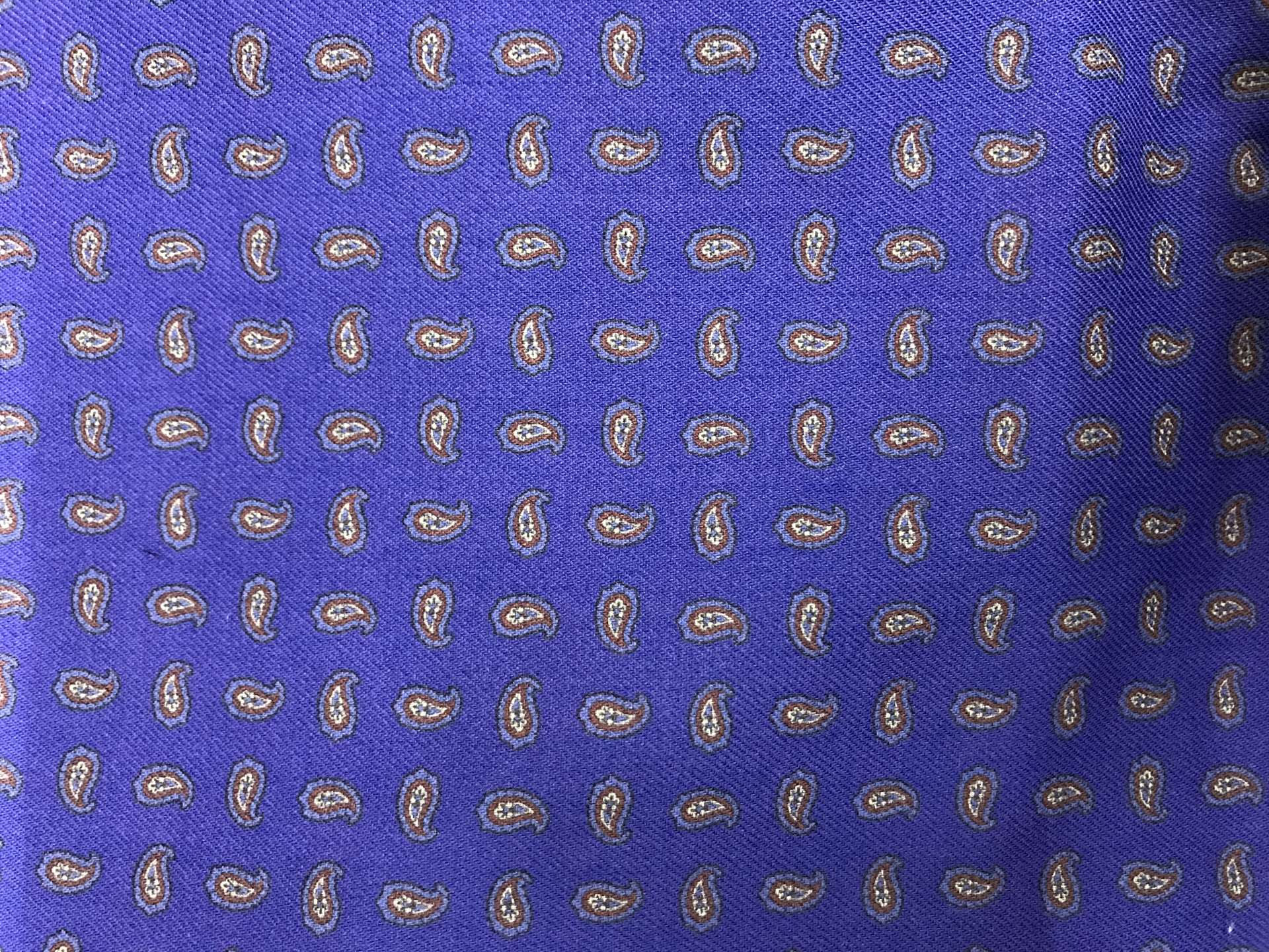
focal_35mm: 28
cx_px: 634
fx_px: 1026
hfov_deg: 63.4
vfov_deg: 49.7
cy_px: 476
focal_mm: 3.99
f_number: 1.8
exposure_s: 1/15
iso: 64
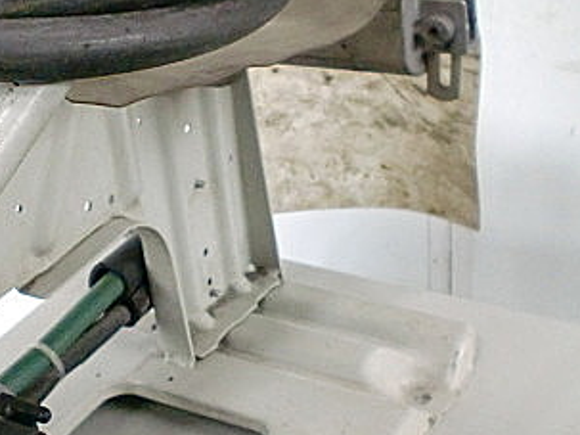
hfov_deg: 26.3
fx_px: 1239
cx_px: 234
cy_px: 318
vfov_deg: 19.8
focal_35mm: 74
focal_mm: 6.3
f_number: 3.1
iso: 640
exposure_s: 1/60
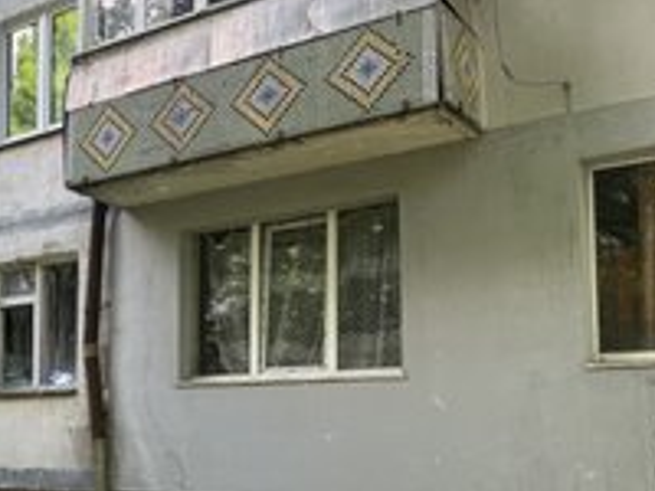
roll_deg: -0.8
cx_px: 69
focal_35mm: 48
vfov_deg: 29.9
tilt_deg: +7.0
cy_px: 357
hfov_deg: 37.2
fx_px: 908
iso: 64
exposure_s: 1/209
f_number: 1.78
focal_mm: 6.76
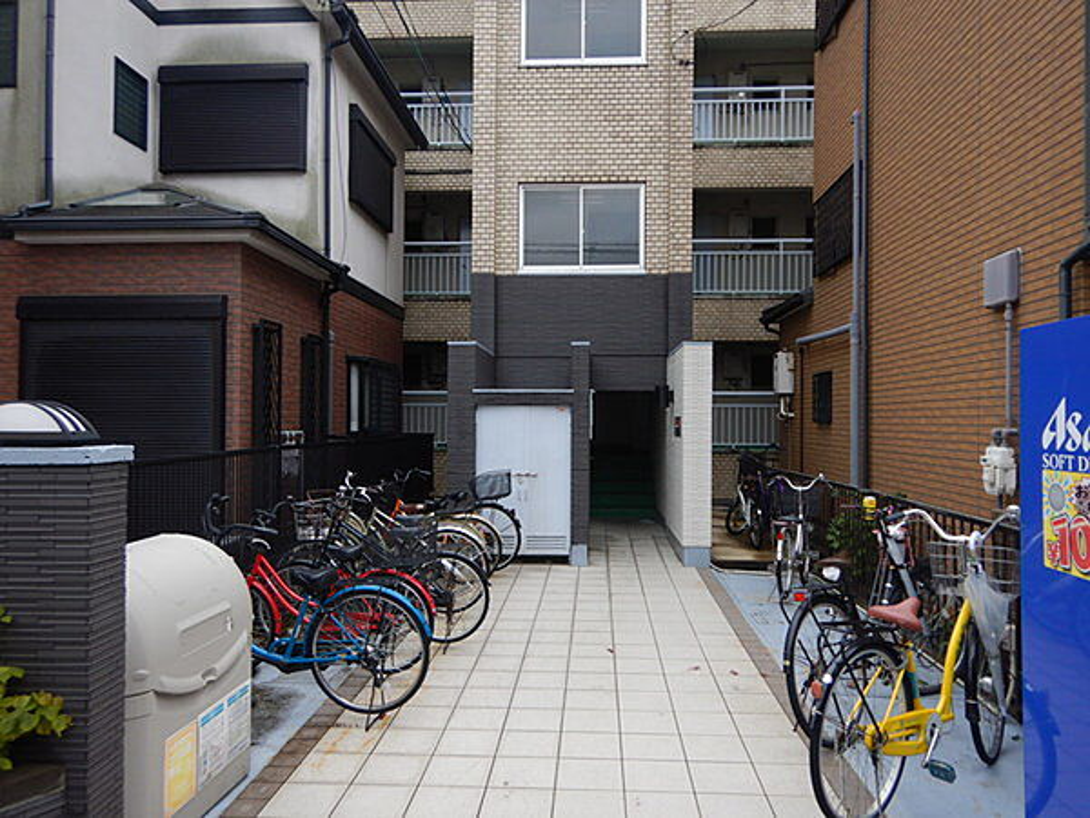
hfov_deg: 71.6
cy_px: 409
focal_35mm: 24
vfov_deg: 56.8
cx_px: 545
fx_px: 756
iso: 125
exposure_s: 1/50
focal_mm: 4.3
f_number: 2.8
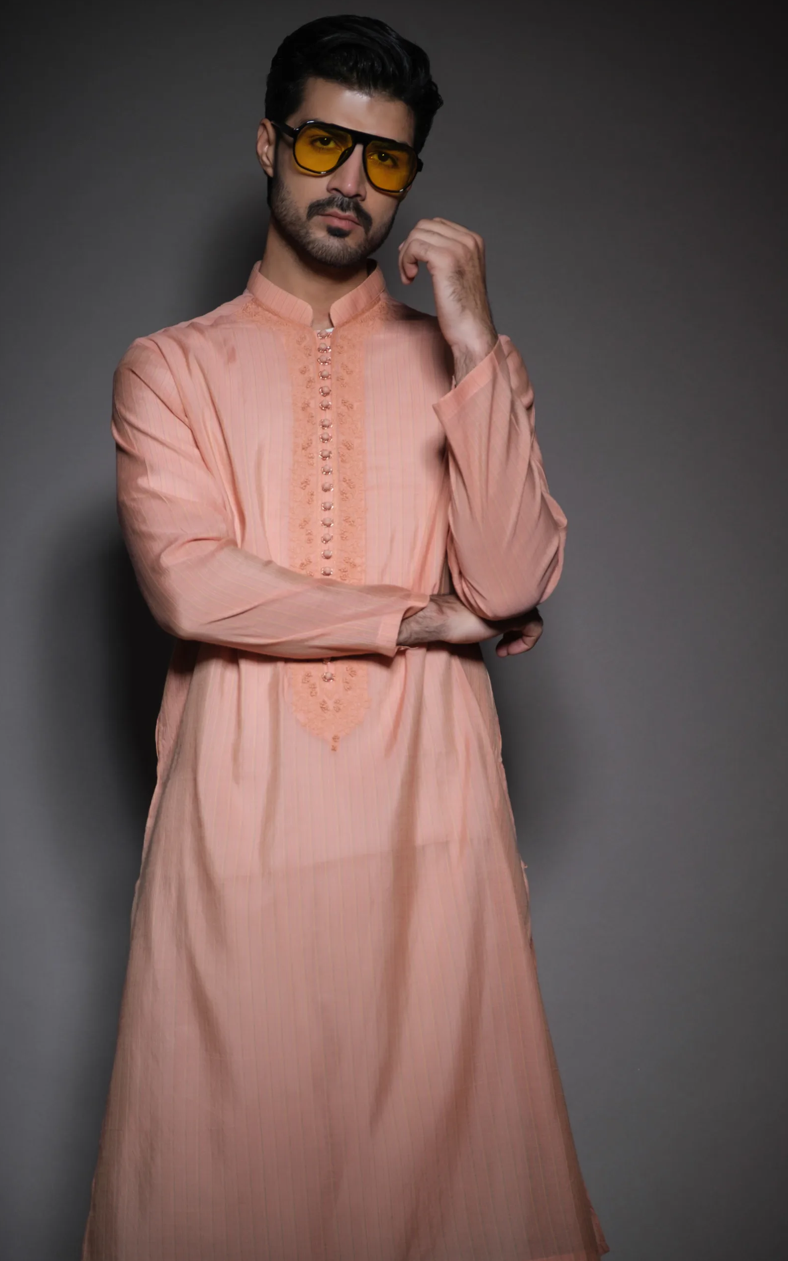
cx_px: 380
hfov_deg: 15.4
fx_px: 2921
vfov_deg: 24.4
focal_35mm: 85
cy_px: 631
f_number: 4
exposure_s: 1/250
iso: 200
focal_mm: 55
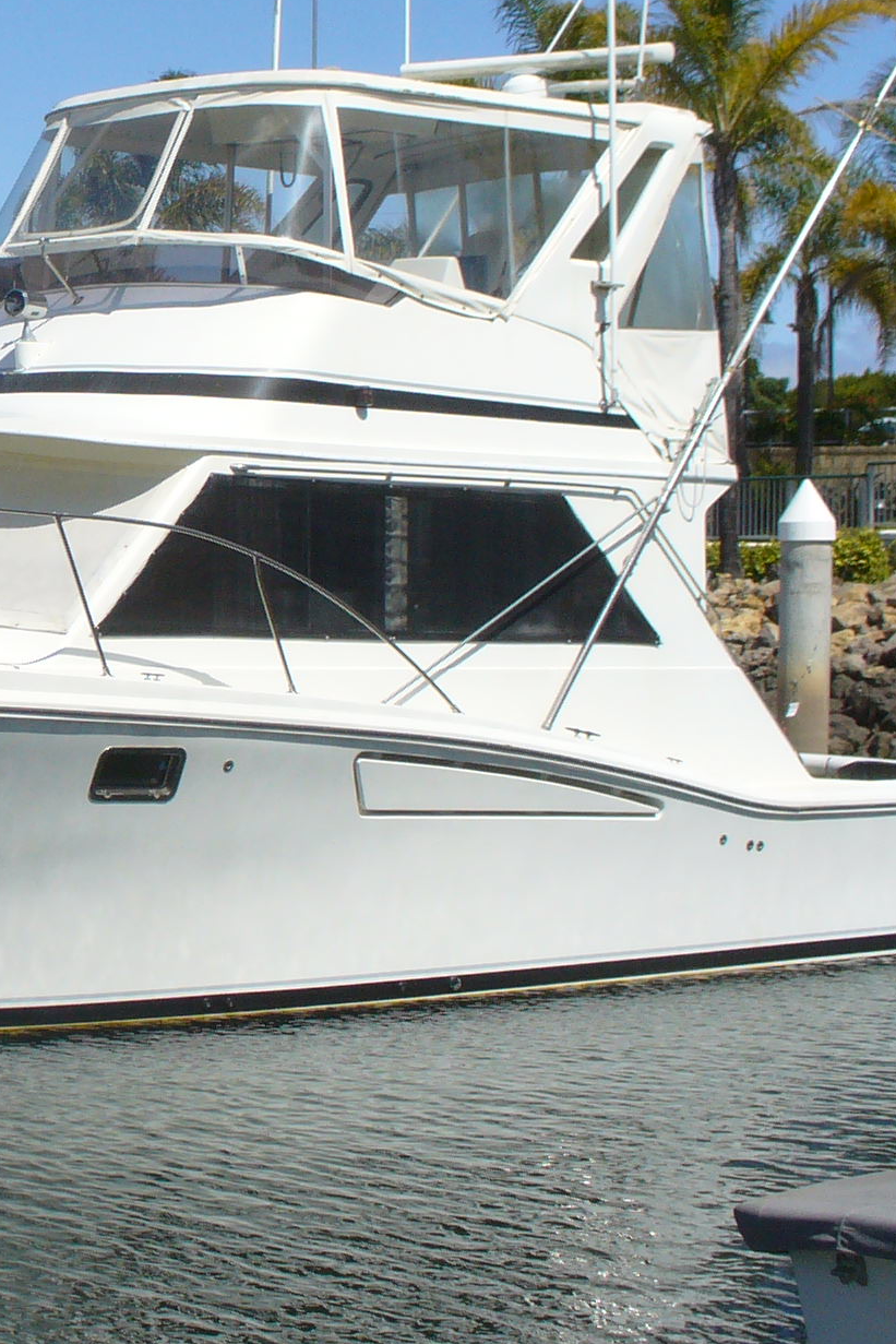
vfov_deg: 25.3
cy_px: 516
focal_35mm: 80
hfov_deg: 16.4
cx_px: -180
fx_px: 2986
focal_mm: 6.1
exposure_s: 1/500
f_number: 5.6
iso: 80
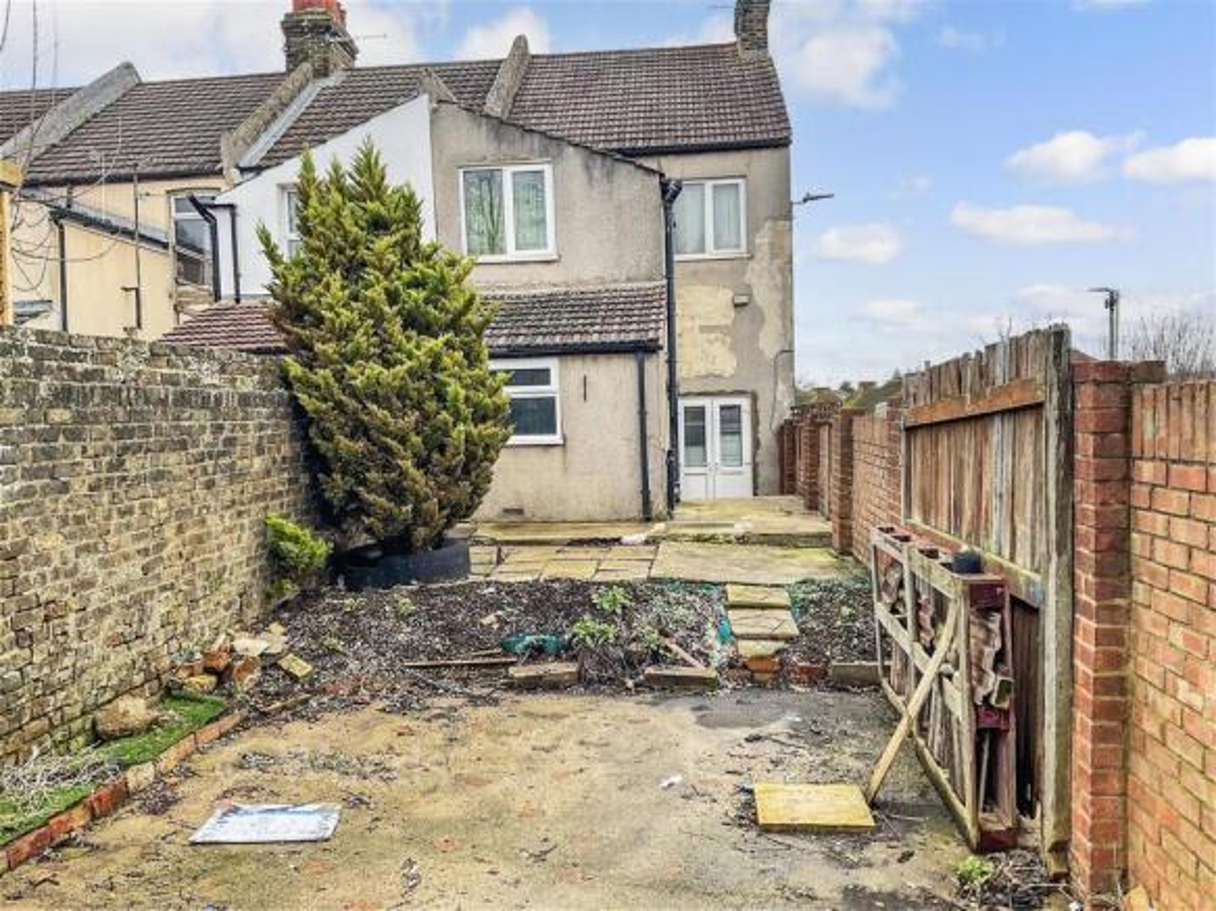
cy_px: 456
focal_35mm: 29
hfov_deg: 61.7
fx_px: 1019
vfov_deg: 48.2
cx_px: 608
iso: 16
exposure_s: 1/200
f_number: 1.8
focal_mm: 3
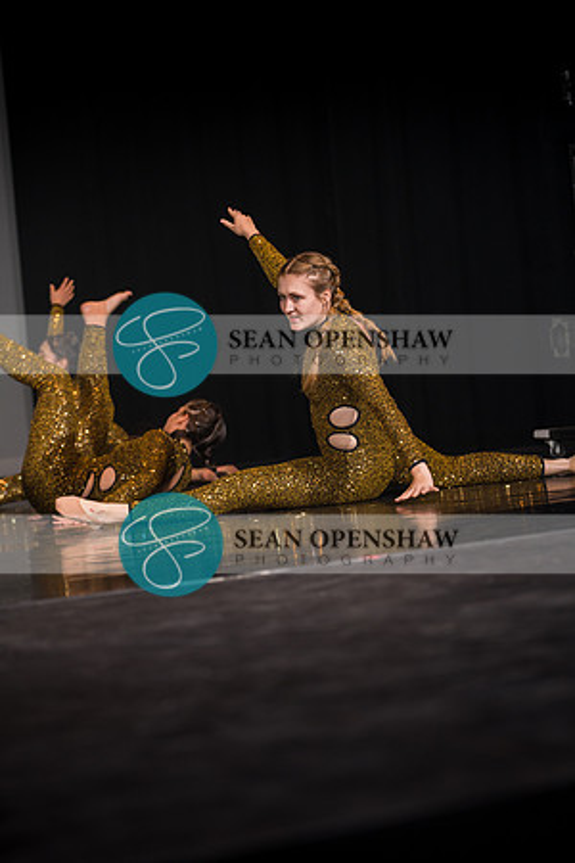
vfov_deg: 21.5
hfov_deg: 14.4
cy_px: 432
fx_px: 2276
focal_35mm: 95
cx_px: 288
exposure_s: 1/500
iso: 400
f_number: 2.8
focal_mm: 95
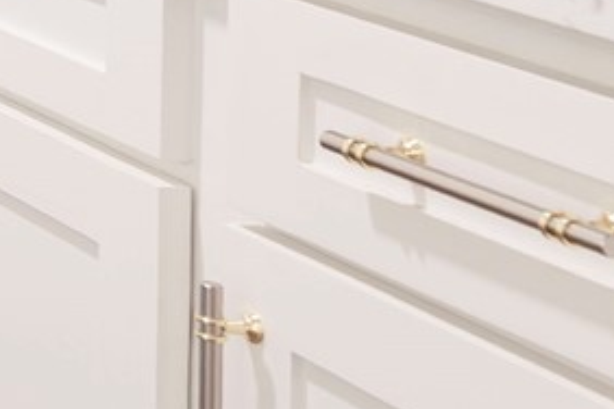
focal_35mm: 123
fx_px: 2098
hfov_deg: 10.4
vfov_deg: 10.1
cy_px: -476
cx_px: -1348
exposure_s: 1/2.5
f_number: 7.1
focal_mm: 16
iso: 100
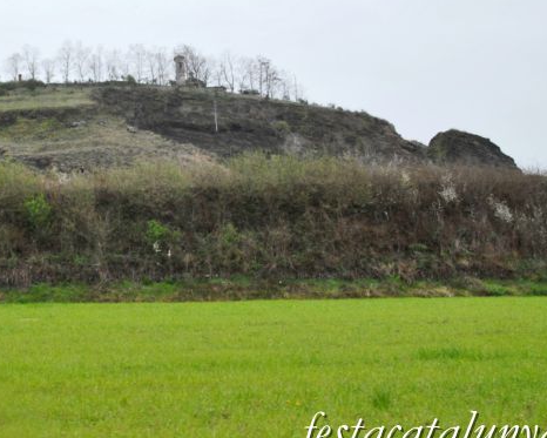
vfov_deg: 26.1
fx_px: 939
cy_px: 151
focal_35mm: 58
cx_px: 99
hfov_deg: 31.5
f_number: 8
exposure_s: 1/200
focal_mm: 24
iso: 400
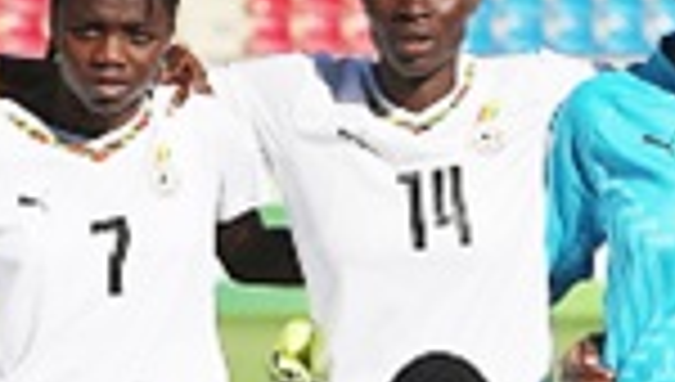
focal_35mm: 344
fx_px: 6170
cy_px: 562
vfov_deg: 3.5
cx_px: 425
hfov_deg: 6.3
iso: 1600
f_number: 9
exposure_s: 1/160
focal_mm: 55
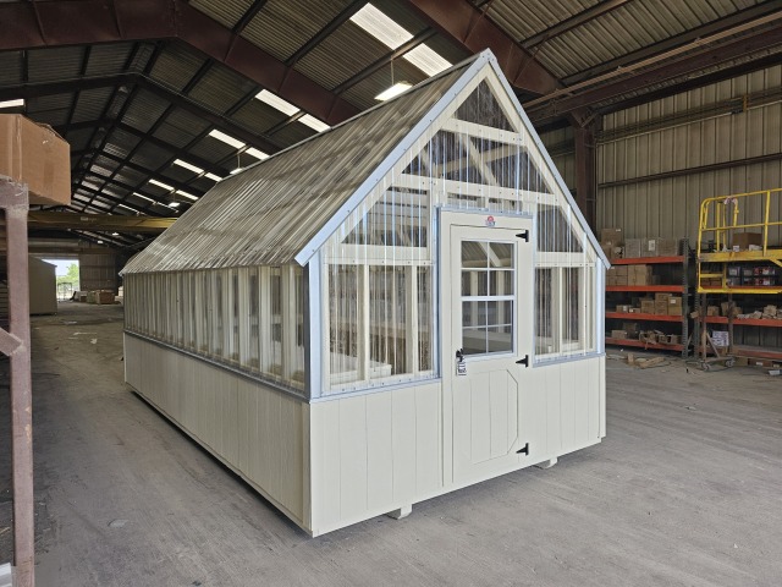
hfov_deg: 73.9
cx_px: 391
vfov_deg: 58.9
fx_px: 520
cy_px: 294
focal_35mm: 23
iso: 50
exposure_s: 1/207
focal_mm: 6.3
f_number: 1.7
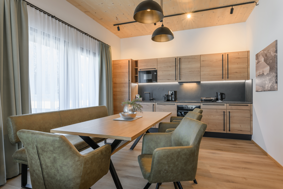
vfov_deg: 61.9
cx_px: 142
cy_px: 94
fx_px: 157
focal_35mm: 20
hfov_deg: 84.0
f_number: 8
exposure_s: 1/10
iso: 140
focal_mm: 20
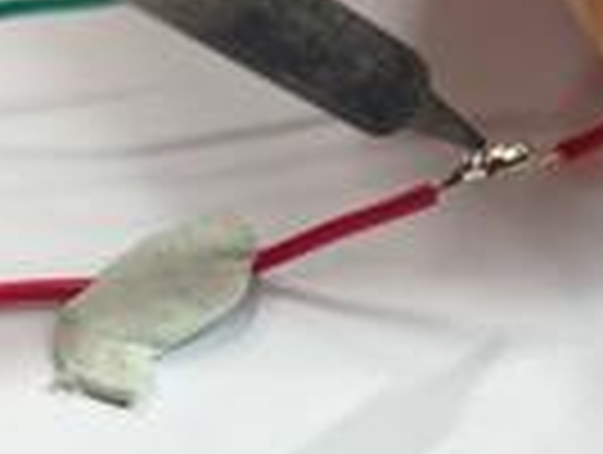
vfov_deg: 15.8
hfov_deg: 20.8
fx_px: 1640
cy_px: 247
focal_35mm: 94
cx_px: 288
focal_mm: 4.28
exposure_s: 1/25
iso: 50
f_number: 2.4
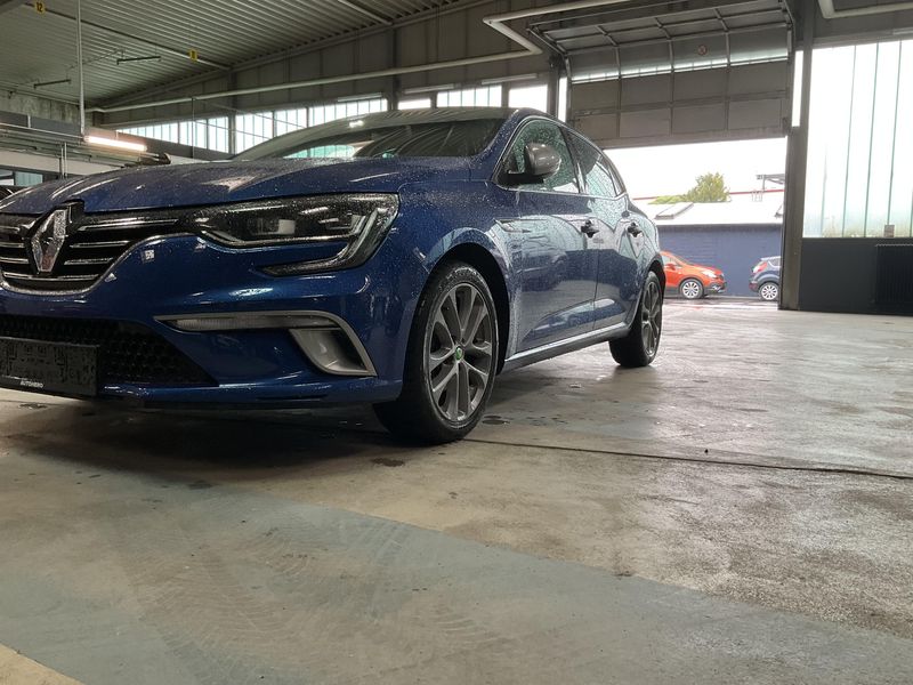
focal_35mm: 29
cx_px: 456
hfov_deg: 61.7
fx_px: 765
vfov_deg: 48.2
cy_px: 342
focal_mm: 3
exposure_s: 1/92
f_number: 1.8
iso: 64
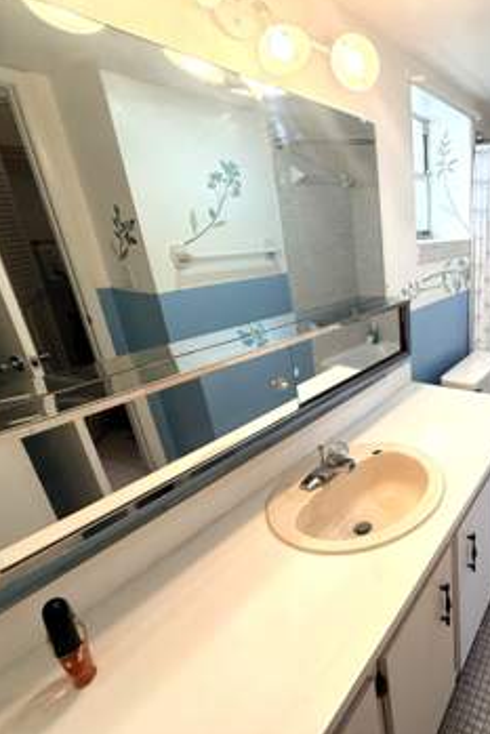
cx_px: 484
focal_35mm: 20
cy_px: 363
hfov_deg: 50.7
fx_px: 408
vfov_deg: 84.0
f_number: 2.2
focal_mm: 2.22
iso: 160
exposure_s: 1/120
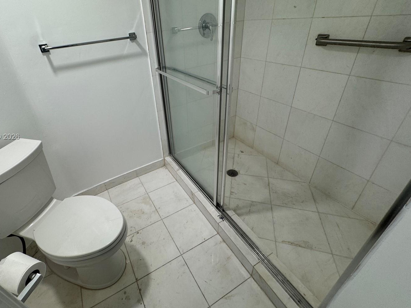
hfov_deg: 90.3
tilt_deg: -30.6
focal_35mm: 17
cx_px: 172
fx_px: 202
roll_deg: +4.6
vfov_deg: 74.5
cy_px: 137
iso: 100
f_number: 2.2
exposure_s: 1/120
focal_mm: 2.22
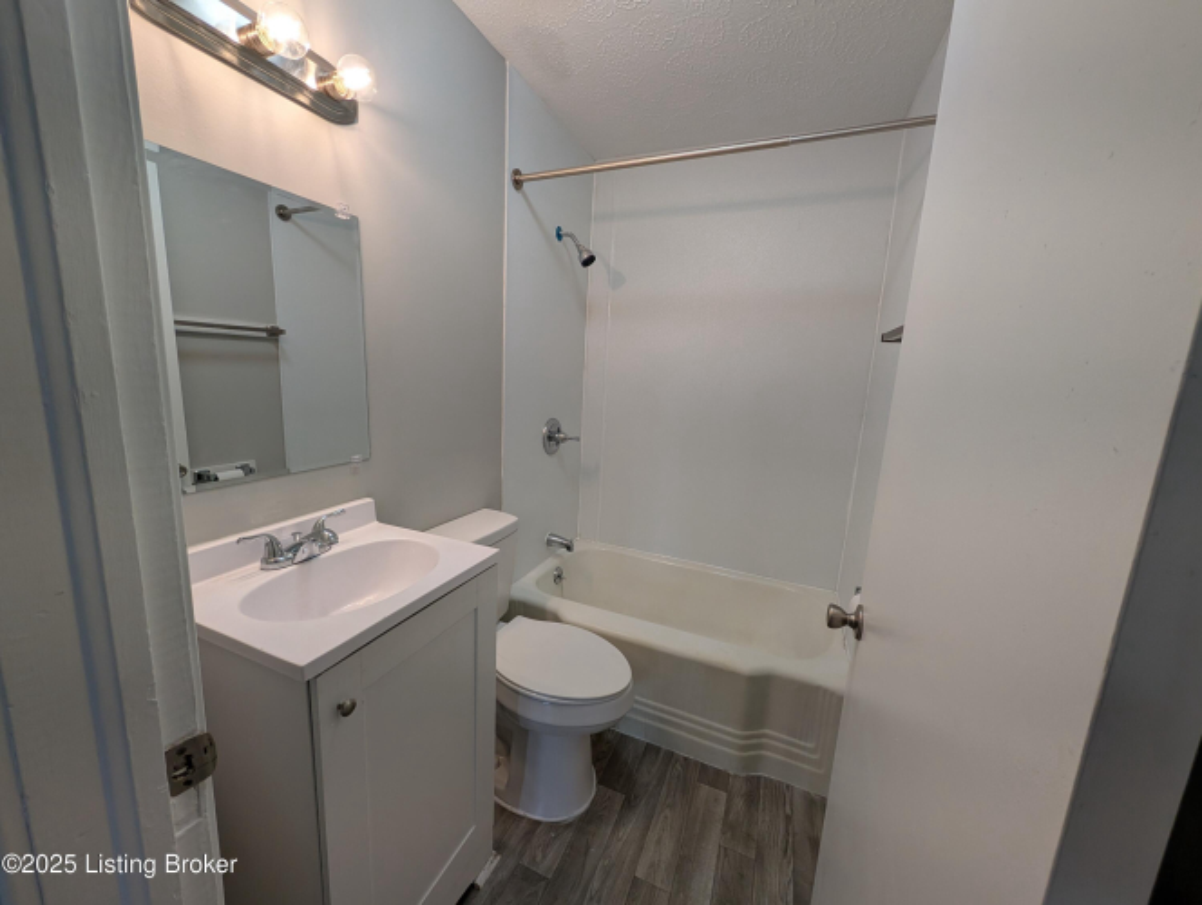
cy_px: 452
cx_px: 601
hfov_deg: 110.5
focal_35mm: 12
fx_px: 417
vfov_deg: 94.6
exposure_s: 1/148
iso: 50
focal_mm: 2.02
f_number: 1.7
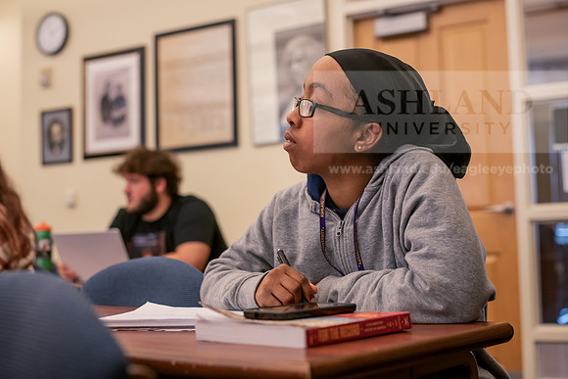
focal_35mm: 50
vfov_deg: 27.0
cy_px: 190
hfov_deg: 39.6
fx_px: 789
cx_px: 284
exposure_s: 1/250
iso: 1000
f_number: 2.8
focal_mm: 50
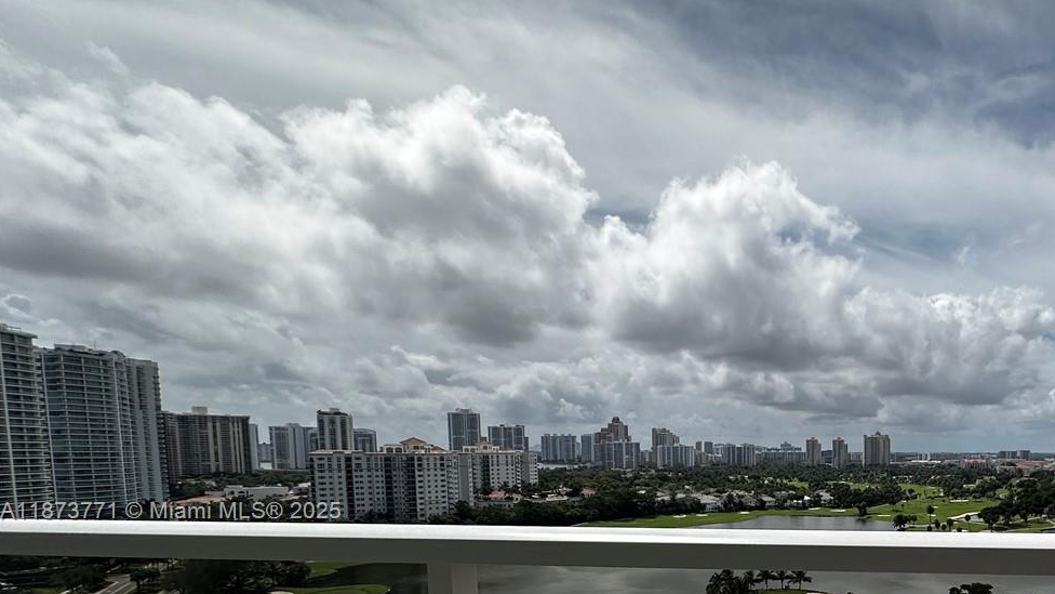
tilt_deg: -5.2
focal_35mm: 25
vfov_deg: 42.8
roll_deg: -0.2
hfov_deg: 66.4
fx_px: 699
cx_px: 860
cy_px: 513
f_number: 2.2
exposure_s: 1/4464
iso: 50
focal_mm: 2.22
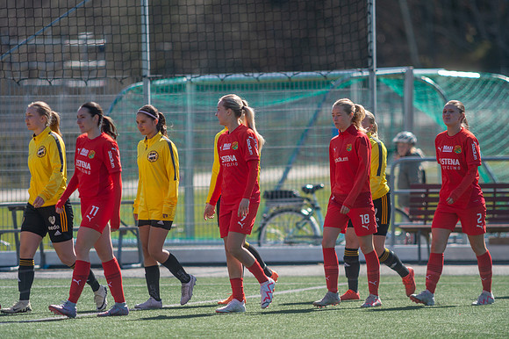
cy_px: 170
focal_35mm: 420
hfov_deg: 4.9
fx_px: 5935
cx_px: 254
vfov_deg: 3.3
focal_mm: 420
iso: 320
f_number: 4
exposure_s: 1/1600
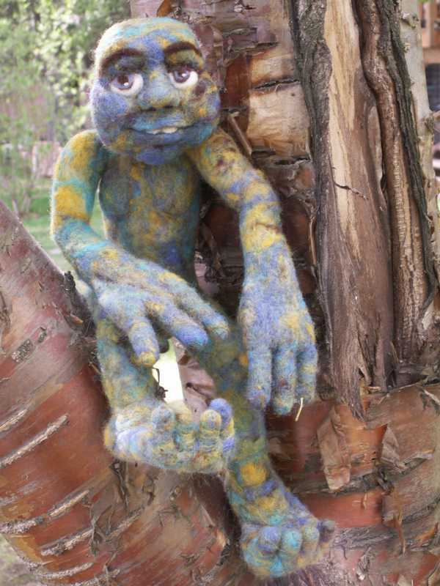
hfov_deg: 23.7
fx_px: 1051
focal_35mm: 62
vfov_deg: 31.2
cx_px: 220
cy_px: 293
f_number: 3.5
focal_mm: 10.28
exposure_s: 1/40
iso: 50
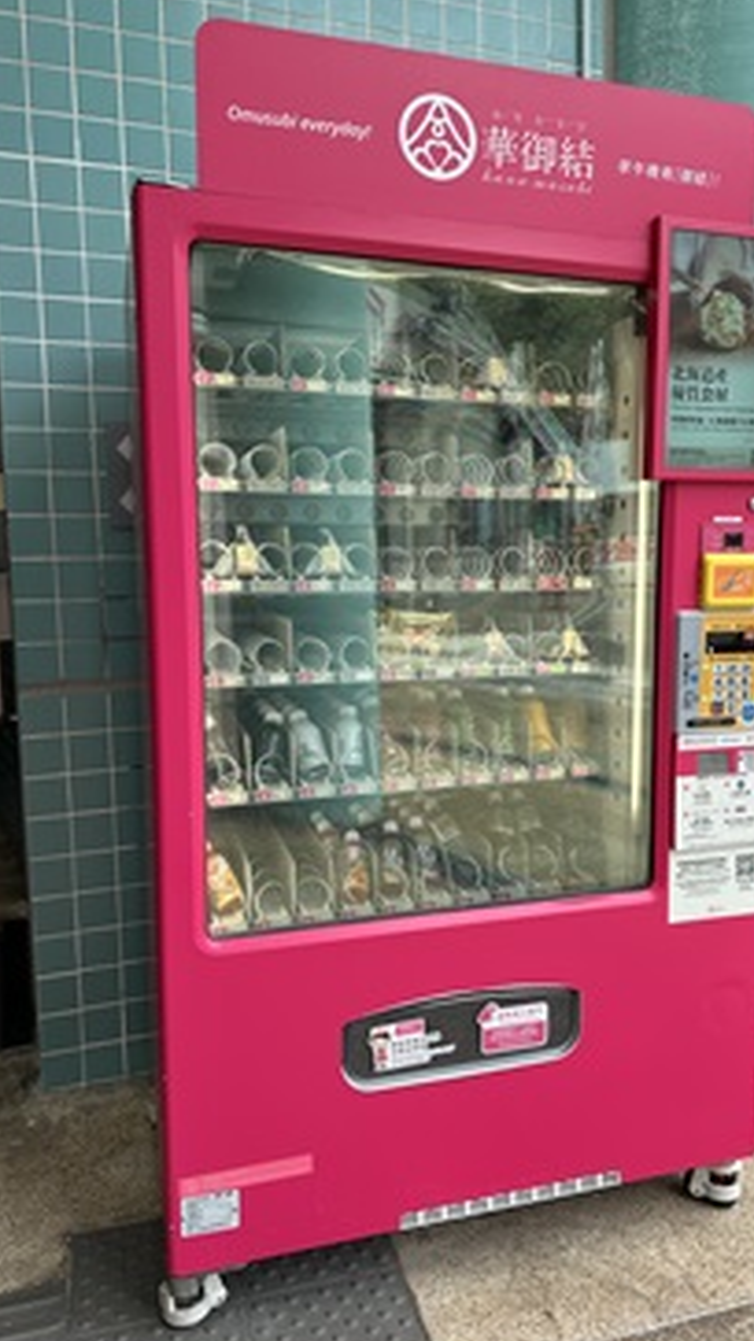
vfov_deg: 66.1
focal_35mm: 29
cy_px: 663
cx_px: 480
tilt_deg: -6.7
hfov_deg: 39.8
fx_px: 1031
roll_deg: +0.4
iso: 64
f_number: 1.78
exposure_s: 1/171
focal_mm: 6.86
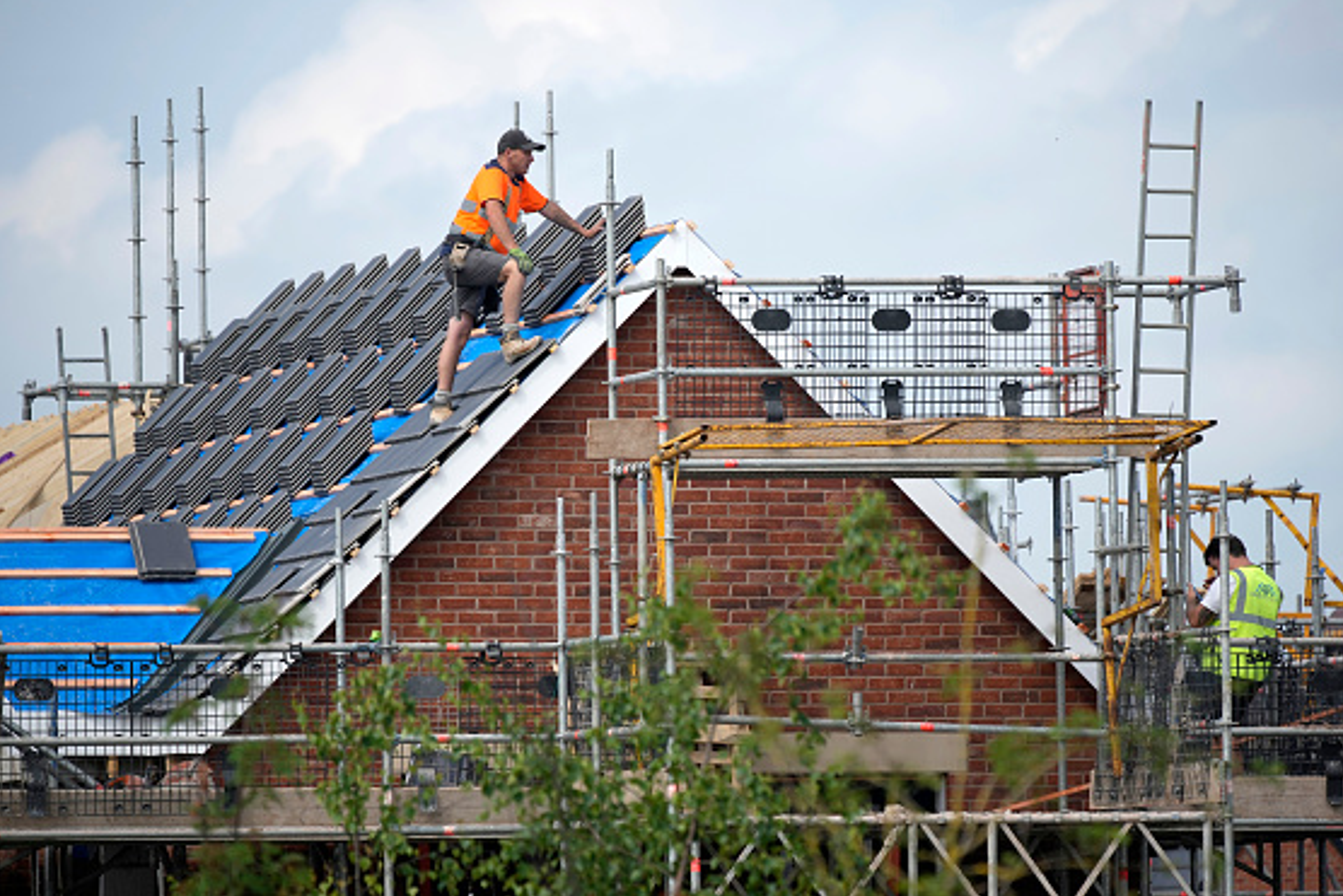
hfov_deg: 6.0
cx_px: 710
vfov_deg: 4.0
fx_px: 12798
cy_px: 447
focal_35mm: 343
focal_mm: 321
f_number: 5.6
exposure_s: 1/1250
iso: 250
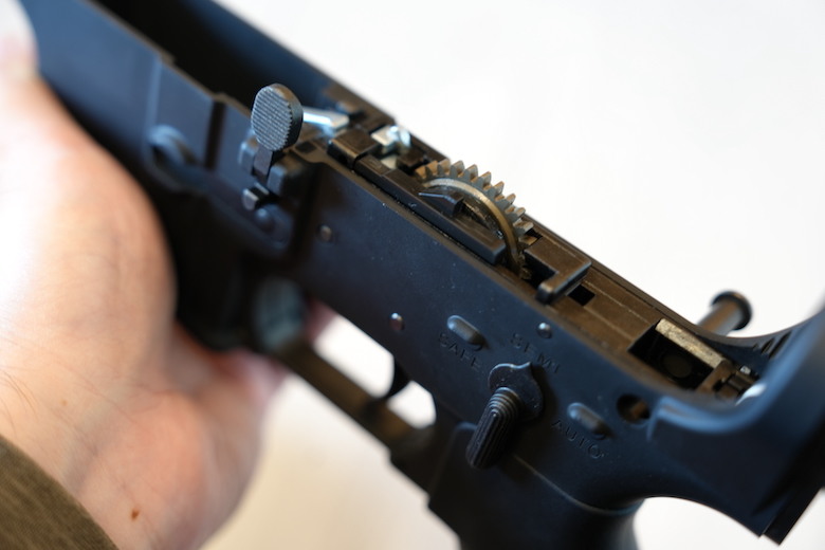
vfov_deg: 27.0
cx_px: 412
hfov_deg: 39.6
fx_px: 1146
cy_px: 275
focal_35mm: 50
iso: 200
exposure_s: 1/5
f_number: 2.8
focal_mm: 50
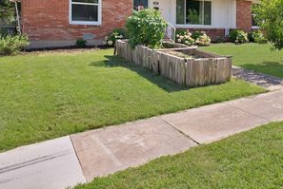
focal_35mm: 32
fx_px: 252
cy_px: 32
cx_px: 199
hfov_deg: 56.7
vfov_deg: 39.3
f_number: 9
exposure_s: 1/400
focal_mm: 19
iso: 640
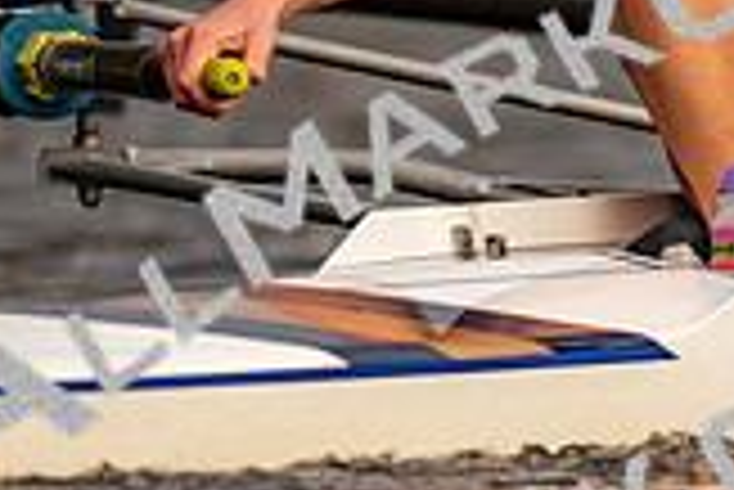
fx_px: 43568
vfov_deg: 0.6
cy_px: -182
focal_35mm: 2135
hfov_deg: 1.0
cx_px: 833
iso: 1100
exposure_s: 1/2500
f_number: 4
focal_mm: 600
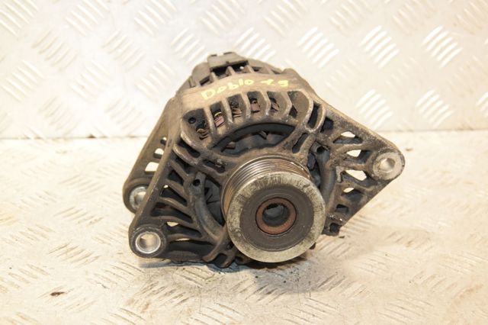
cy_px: 162
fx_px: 914
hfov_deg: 29.9
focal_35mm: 68
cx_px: 244
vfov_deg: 20.1
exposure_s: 1/125
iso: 1600
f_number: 5.6
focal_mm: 45
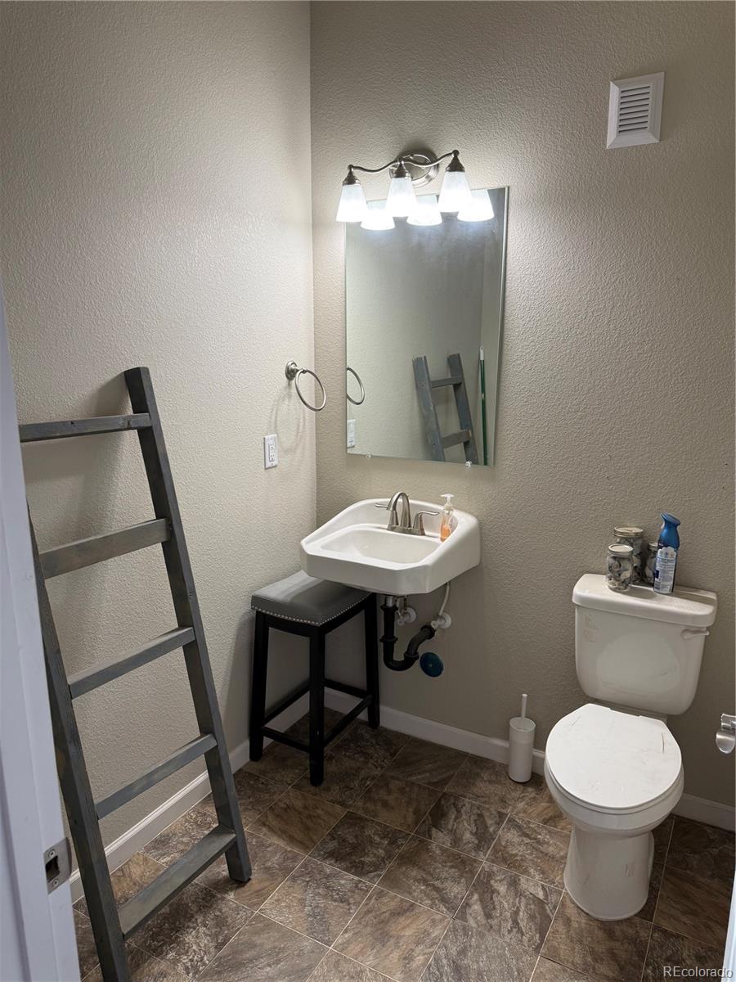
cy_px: 491
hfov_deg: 56.8
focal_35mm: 24
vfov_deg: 71.6
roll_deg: -0.6
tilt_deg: -13.0
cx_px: 368
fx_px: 680
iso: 125
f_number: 1.78
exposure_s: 1/120
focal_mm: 6.76
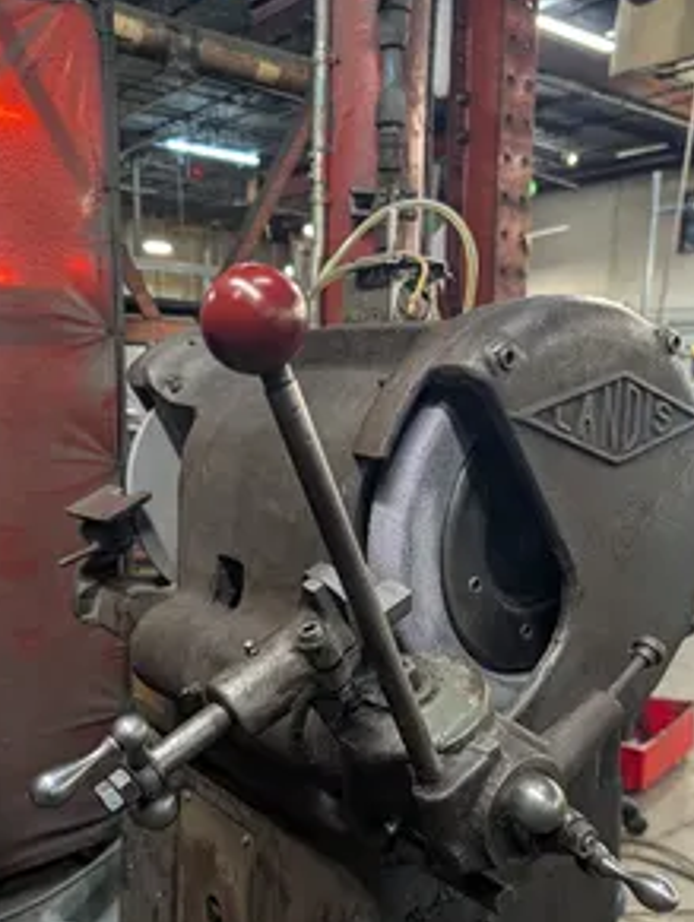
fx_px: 880
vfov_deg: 54.2
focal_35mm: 33
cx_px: 350
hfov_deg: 43.0
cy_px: 611
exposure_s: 1/254
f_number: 1.68
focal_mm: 6.9
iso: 560
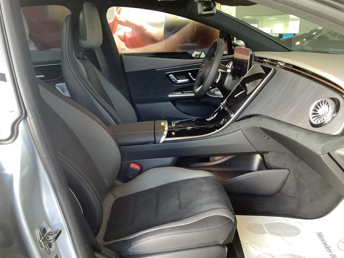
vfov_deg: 45.4
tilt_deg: -17.3
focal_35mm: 31
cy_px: 129
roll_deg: +0.0
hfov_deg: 58.4
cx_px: 172
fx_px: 308
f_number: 2.4
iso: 250
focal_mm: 3.3
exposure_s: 1/50
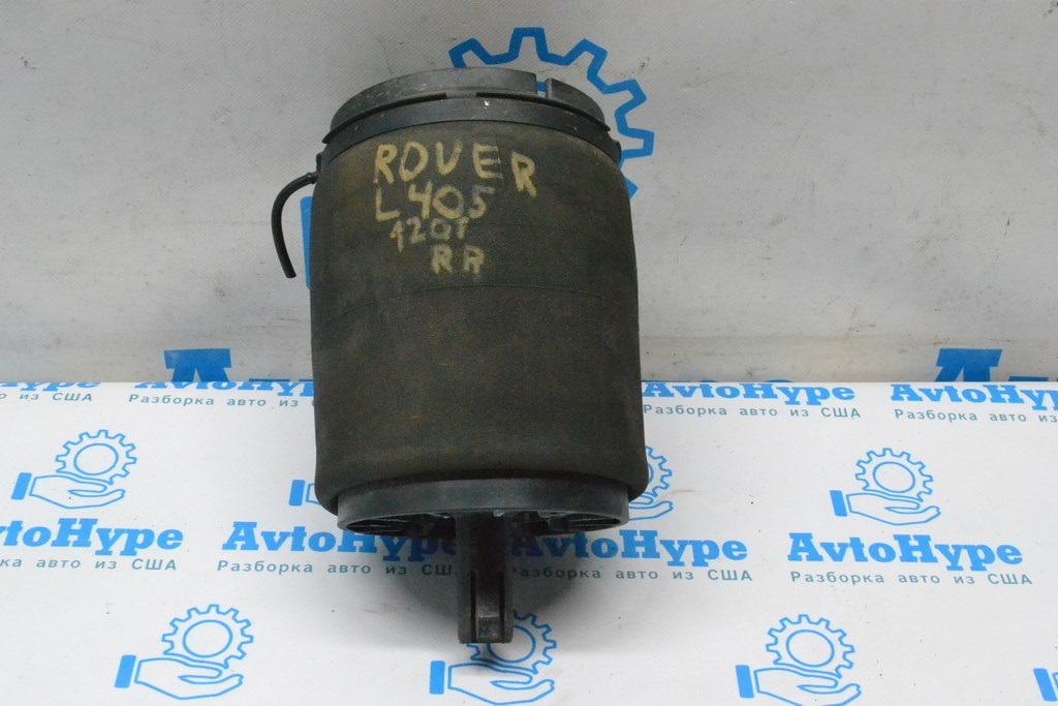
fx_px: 1411
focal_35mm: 48
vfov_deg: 28.1
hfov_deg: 41.1
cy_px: 353
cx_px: 529
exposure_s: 1/160
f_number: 11
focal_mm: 32
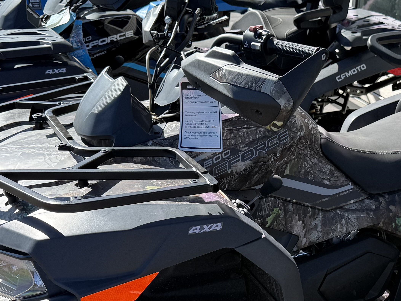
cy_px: 248
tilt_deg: -24.5
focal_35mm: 65
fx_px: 753
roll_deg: -3.5
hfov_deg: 29.2
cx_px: 312
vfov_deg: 22.2
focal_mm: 6.76
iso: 80
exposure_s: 1/1727
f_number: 1.78
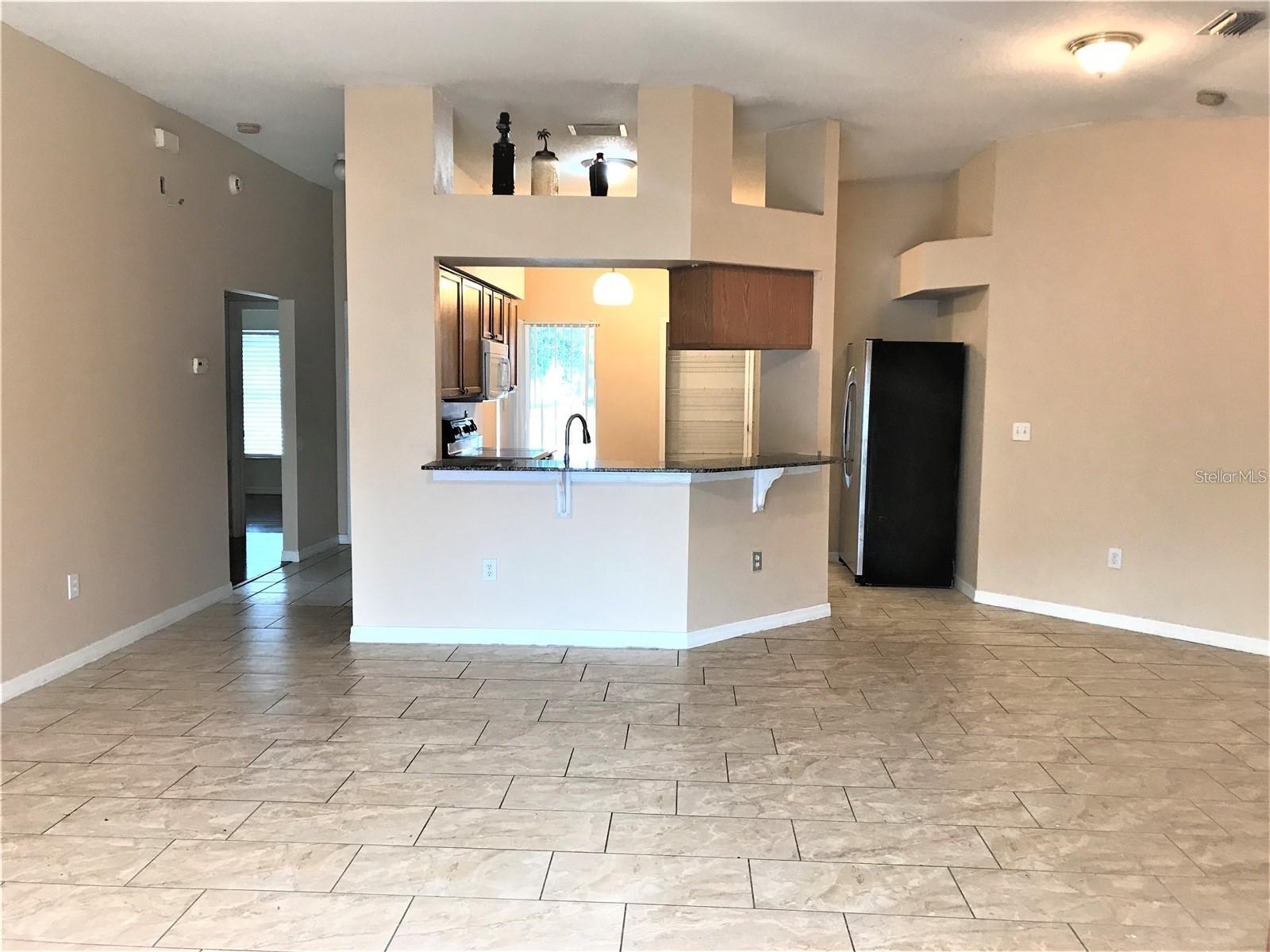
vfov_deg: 49.7
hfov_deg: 63.4
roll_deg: -0.1
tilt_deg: -3.8
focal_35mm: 28
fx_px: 1027
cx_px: 635
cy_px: 476
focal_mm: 3.99
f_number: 1.8
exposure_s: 1/24
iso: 40
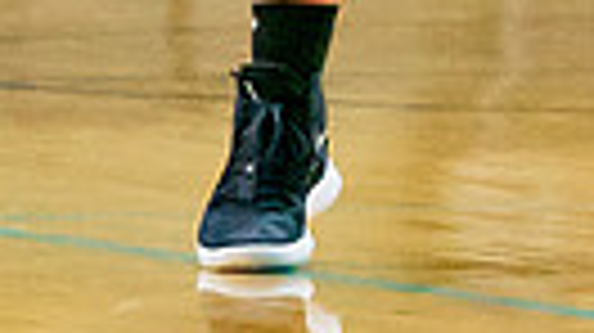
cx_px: 578
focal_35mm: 771
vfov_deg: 1.6
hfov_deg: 2.8
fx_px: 12134
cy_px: -529
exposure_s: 1/1000
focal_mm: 86
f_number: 2.8
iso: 4000
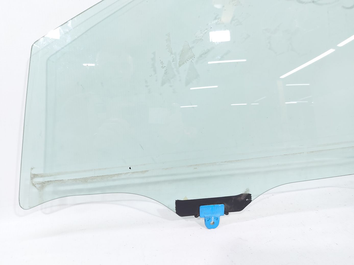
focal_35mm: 24
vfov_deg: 56.8
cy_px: 132
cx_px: 177
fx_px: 245
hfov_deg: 71.6
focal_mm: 5.23
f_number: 1.8
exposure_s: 1/50
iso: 100
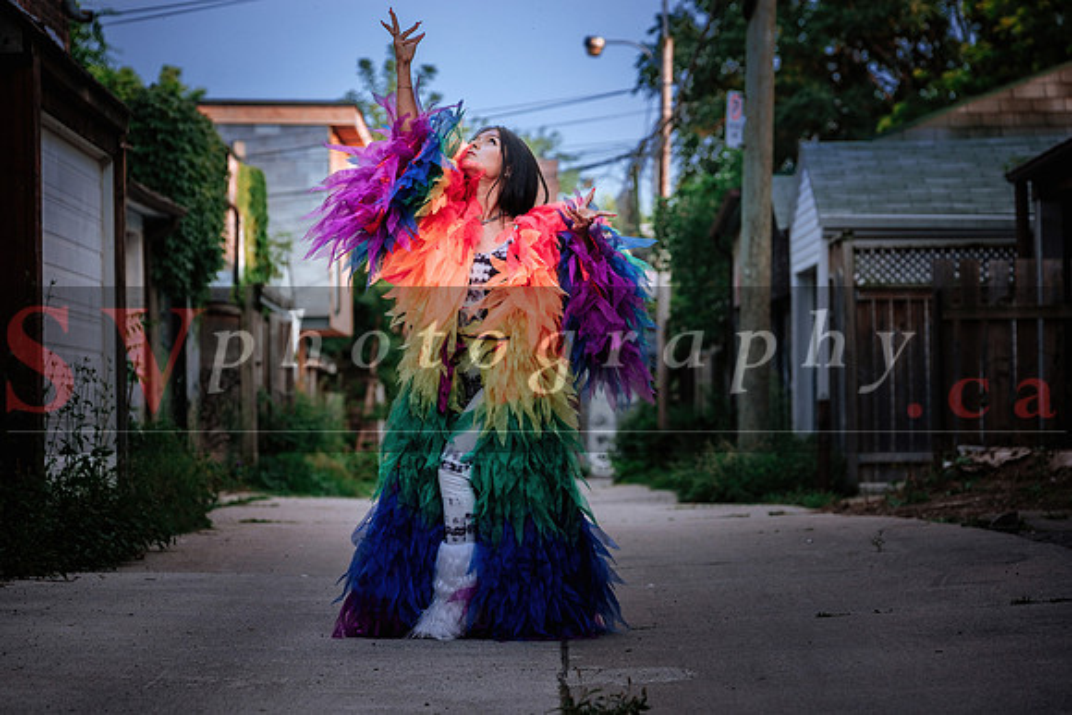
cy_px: 358
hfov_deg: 15.1
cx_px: 536
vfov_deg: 10.1
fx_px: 4051
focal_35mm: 136
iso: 400
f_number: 4
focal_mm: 90.6
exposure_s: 1/500
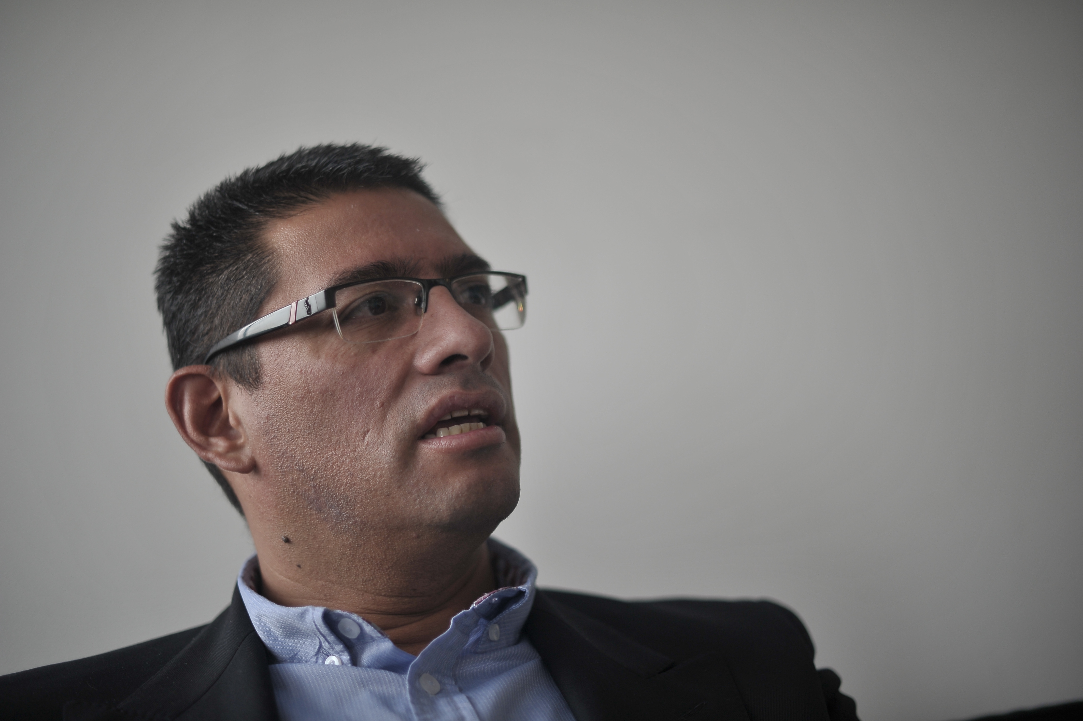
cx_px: 542
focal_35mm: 50
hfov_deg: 39.6
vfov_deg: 27.0
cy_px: 360
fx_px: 1503
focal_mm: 50
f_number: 1.4
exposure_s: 1/500
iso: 400
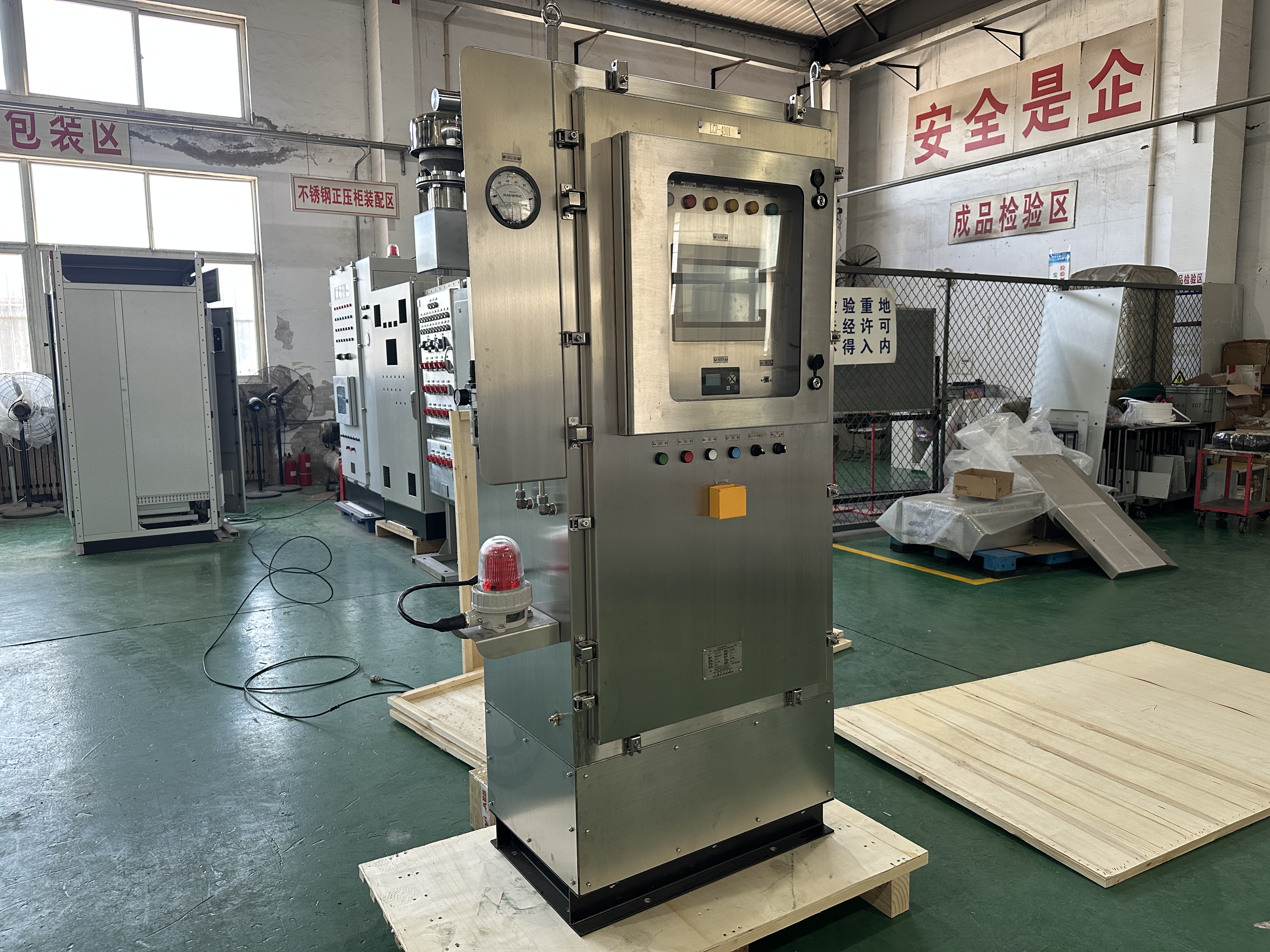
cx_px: 635
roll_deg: +0.5
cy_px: 476
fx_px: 881
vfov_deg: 56.8
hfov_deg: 71.6
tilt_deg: -6.7
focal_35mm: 24
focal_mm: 6.86
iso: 160
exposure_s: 1/121
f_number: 1.78
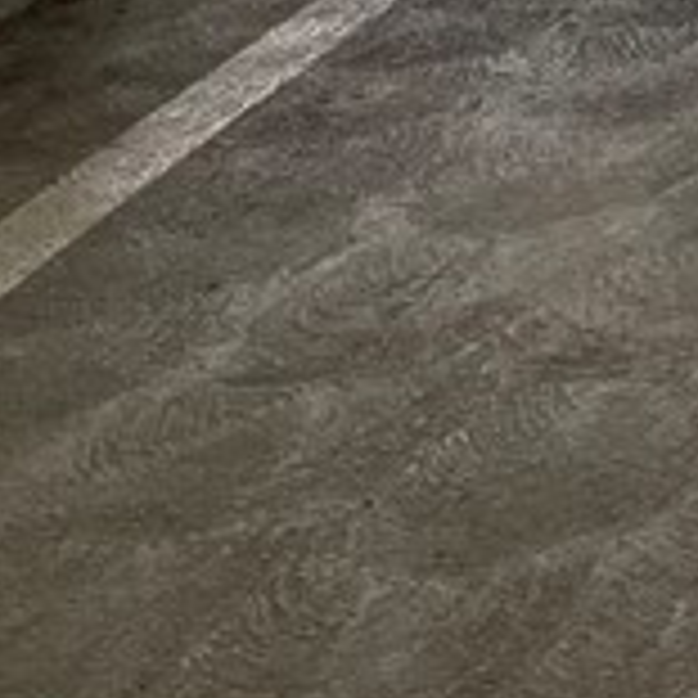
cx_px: 2013
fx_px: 3468
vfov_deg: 10.1
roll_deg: +1.7
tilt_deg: -0.8
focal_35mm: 152
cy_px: -968
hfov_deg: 9.4
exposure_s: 1/120
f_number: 1.6
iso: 80
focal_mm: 4.2
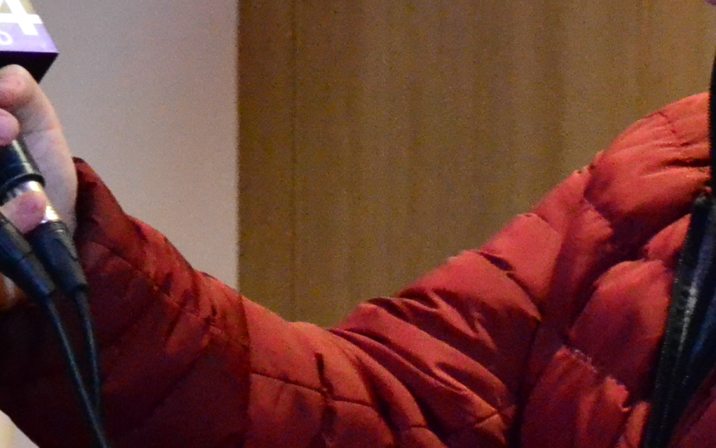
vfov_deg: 4.7
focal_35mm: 276
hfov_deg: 7.5
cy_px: -93
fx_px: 5386
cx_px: -248
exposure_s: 1/60
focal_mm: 48
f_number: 5.6
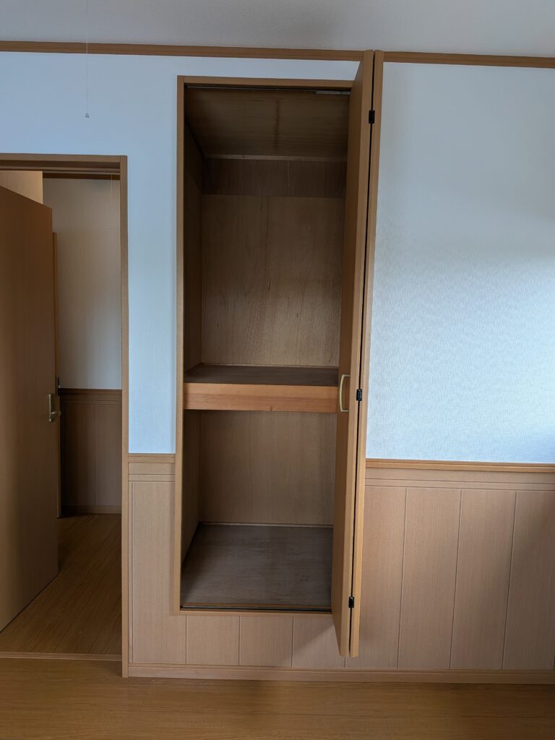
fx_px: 513
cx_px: 278
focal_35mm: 24
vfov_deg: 71.6
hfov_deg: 56.8
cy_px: 370
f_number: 1.7
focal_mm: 4.53
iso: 50
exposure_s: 1/100
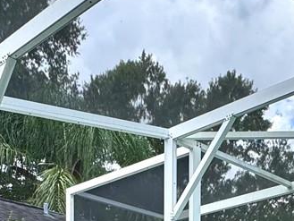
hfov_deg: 28.2
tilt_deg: -0.3
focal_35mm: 68
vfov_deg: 17.9
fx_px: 578
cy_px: 381
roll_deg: +0.4
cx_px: 213
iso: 40
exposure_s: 1/390
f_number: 2.2
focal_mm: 2.22
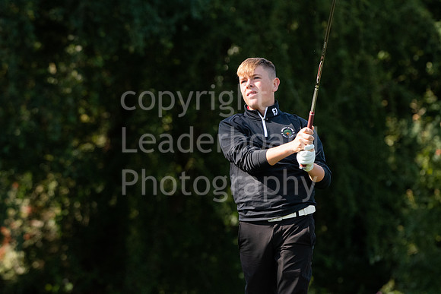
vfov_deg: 3.4
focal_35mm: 405
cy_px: 147
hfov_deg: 5.1
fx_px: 4962
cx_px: 220
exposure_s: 1/2500
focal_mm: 270
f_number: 6.3
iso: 2000
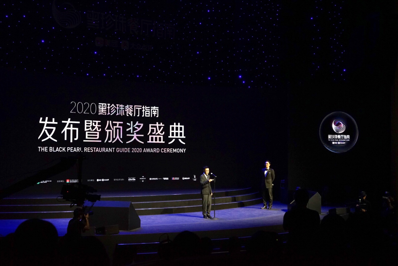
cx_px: 199
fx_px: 608
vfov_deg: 24.7
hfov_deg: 36.2
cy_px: 133
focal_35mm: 55
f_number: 8
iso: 3200
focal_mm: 55
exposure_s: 1/250
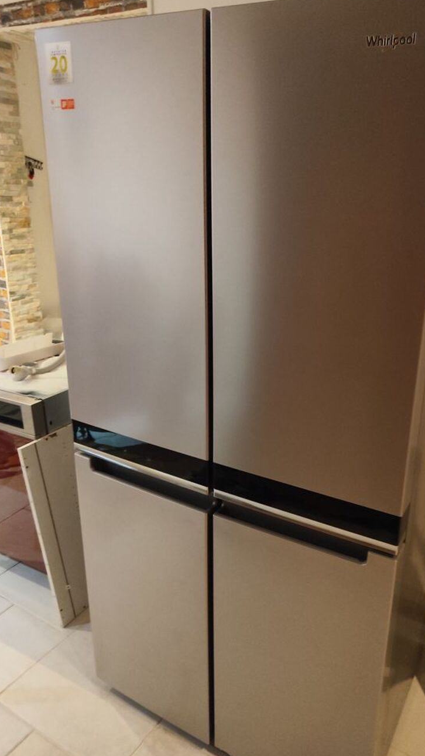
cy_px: 373
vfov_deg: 69.9
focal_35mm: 27
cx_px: 286
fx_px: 541
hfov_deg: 42.3
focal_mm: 5.24
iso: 1726
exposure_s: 1/20
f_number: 1.7
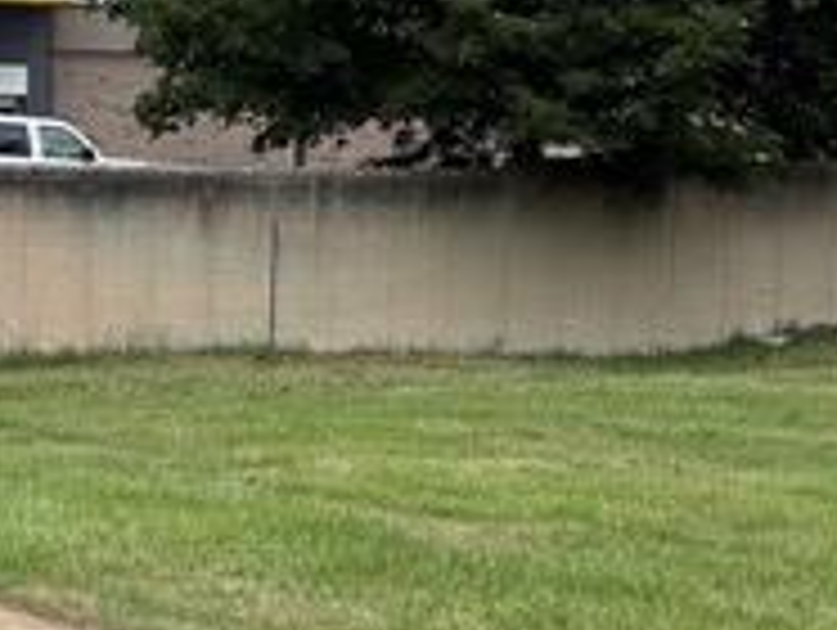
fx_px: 3462
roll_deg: -0.3
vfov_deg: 10.4
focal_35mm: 143
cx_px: 243
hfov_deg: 13.8
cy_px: 356
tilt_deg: -2.1
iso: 50
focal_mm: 5.96
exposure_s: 1/3279
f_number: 1.6
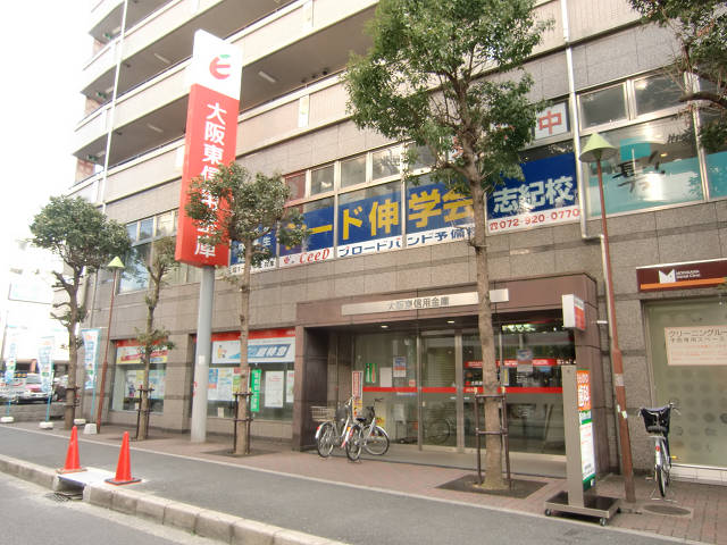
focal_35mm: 24
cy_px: 272
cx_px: 364
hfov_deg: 71.6
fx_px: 504
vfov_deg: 56.8
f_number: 3.2
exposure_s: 1/60
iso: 64
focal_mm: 4.3
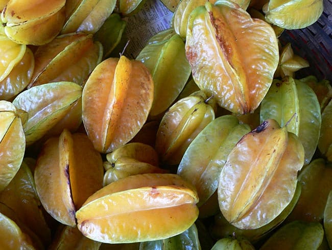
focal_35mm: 36
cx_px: 166
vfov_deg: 39.7
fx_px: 345
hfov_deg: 51.3
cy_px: 125
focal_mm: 6
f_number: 2.8
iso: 100
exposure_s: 1/30
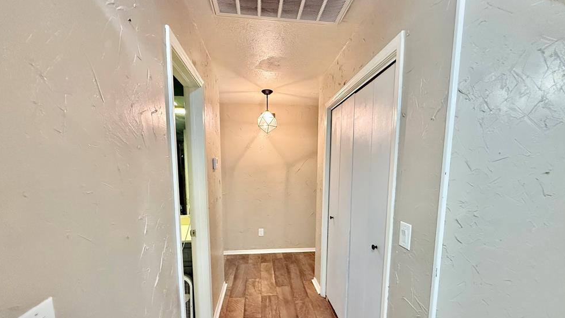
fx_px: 240
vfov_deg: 66.0
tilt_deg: -7.7
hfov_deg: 99.4
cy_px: 200
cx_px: 285
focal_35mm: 16
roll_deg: -0.5
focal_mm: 2.22
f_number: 2.2
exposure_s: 1/60
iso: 640
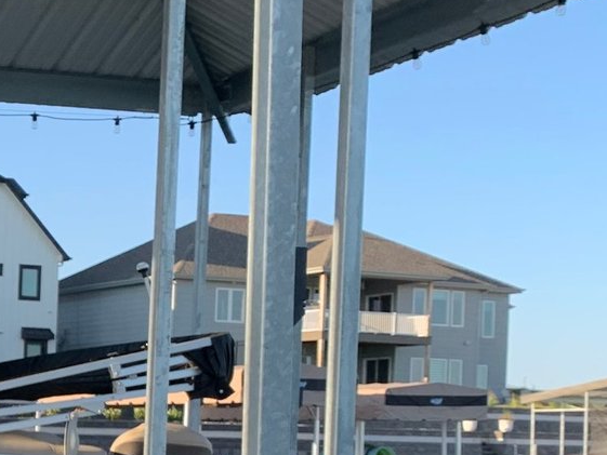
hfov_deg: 20.3
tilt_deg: +0.8
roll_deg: -1.8
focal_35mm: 89
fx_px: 1561
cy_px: 470
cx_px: -169
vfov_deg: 16.2
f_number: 1.8
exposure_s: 1/465
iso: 25
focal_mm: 4.25
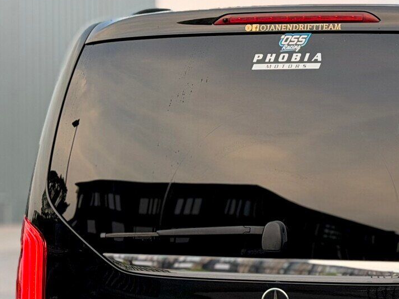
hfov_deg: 14.7
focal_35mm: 132
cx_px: 385
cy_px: 286
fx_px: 1522
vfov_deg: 11.1
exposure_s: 1/197
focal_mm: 6.76
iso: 160
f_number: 1.78
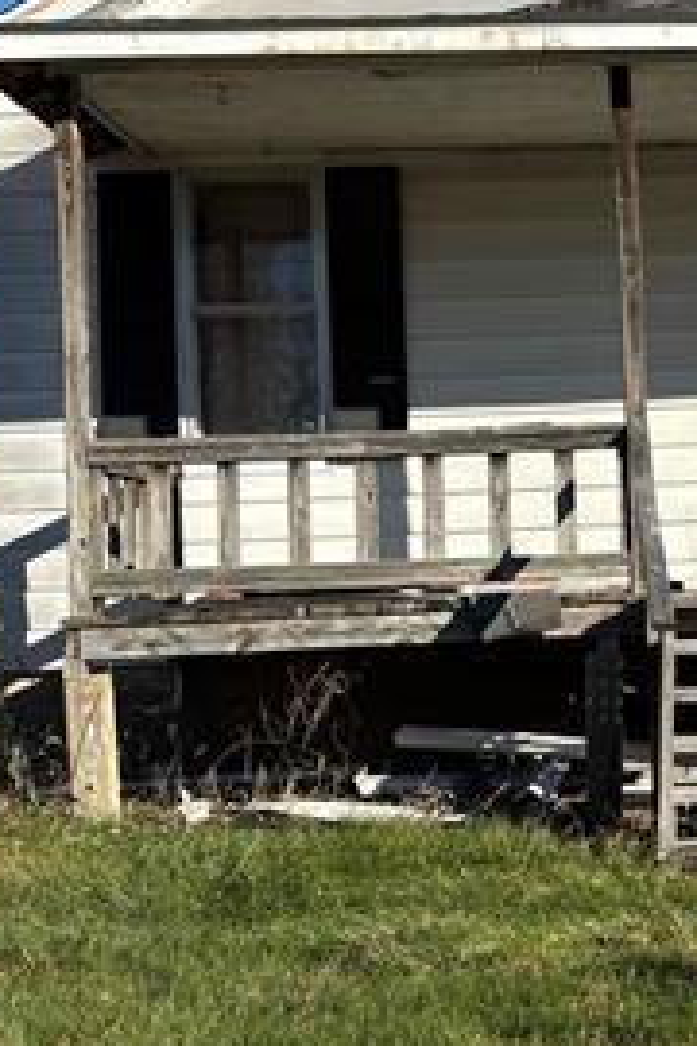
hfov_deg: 17.0
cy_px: 477
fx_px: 2236
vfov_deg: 26.3
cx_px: 809
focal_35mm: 77
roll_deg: +3.0
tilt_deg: +3.3
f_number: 1.6
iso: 50
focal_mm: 5.96
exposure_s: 1/2513
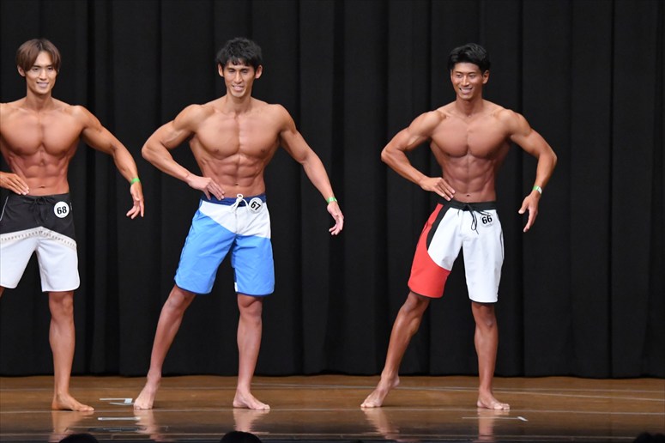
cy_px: 222
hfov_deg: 9.5
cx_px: 332
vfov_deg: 6.3
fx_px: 4007
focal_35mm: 217
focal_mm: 145
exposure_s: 1/400
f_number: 5.6
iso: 8000
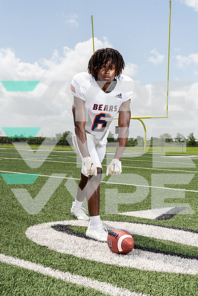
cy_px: 148
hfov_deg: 28.6
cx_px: 99
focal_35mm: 47
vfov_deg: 41.9
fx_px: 388
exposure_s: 1/250
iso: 100
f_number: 8
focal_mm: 47
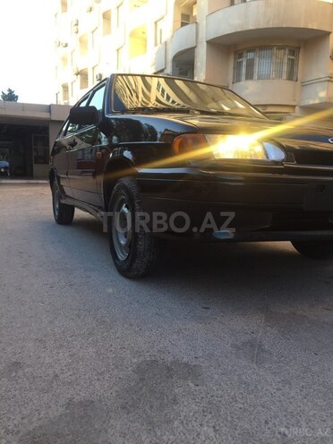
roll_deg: -2.6
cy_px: 222
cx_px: 166
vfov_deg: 61.7
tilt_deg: -7.5
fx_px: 372
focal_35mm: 29
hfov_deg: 48.2
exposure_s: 1/172
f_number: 2.2
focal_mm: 4.15
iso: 32
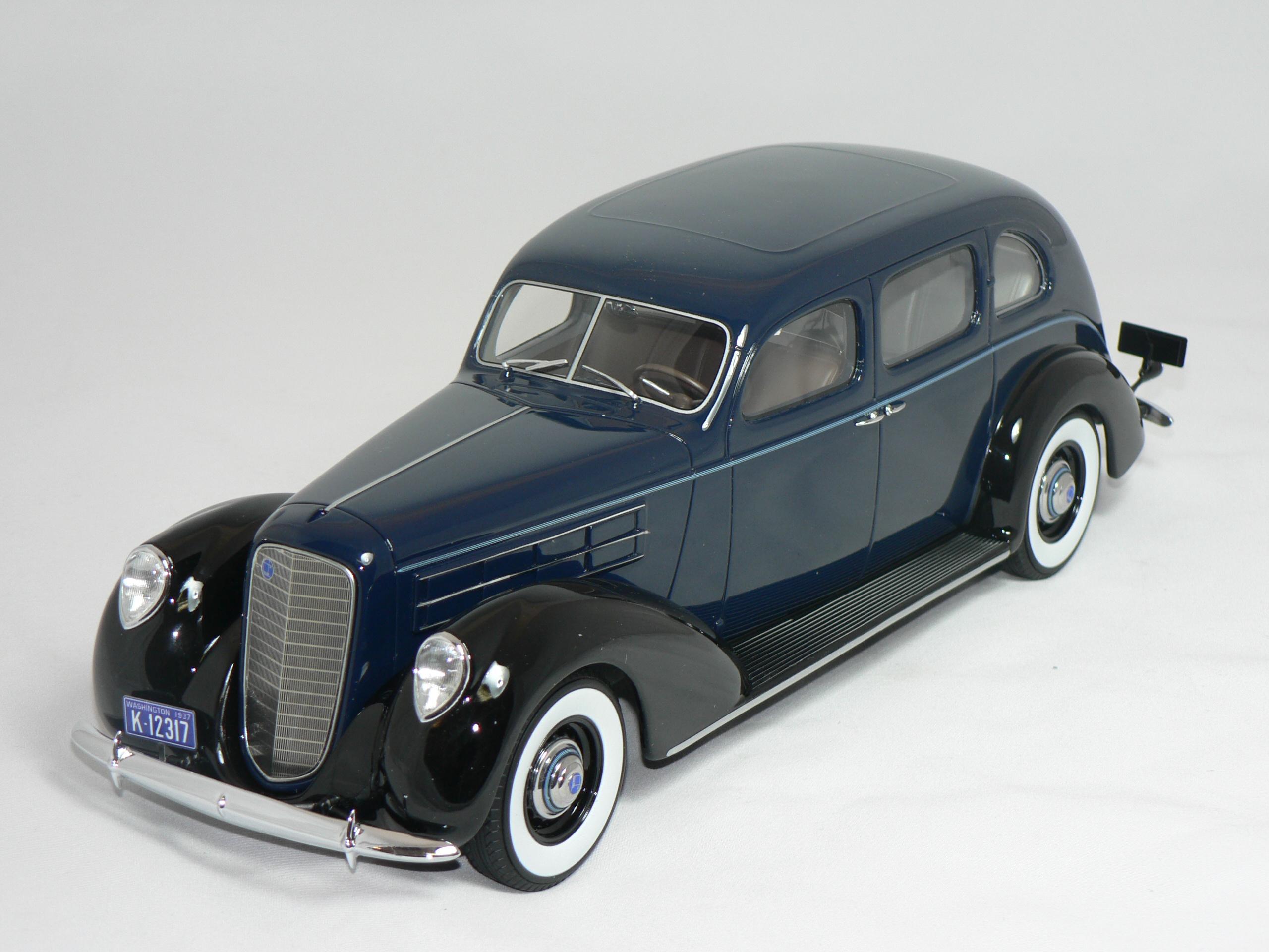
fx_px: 3153
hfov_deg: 22.8
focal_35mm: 86
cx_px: 634
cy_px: 476
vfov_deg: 17.2
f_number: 3.2
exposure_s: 1/60
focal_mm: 14.3
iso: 80
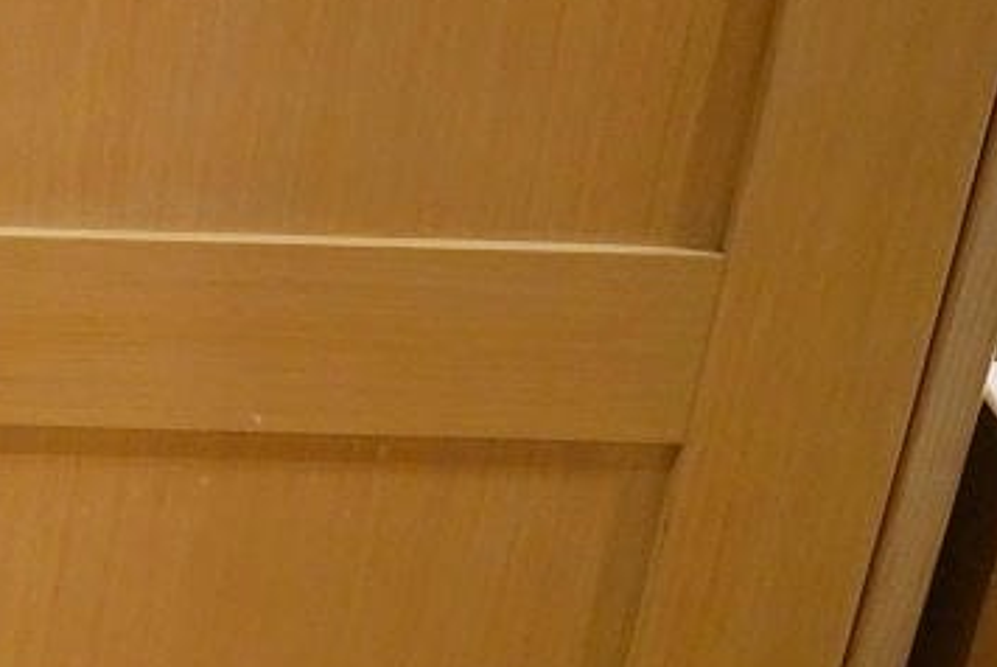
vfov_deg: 13.5
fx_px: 2799
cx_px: -456
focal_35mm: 101
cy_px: 70
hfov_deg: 18.2
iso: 5000
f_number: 2.8
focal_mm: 30
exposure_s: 1/160
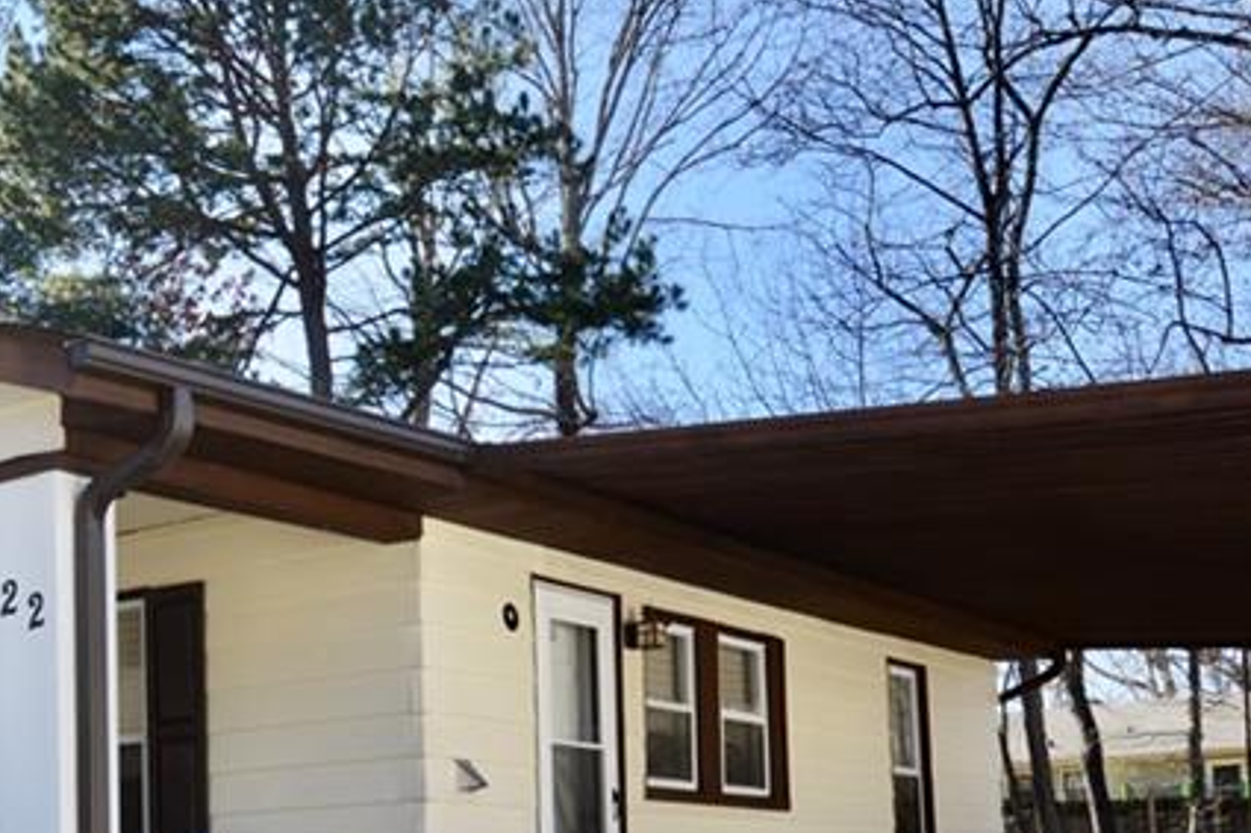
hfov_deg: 34.8
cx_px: 138
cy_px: 798
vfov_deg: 24.0
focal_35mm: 54
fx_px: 1883
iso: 100
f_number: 8
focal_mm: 15
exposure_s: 1/125
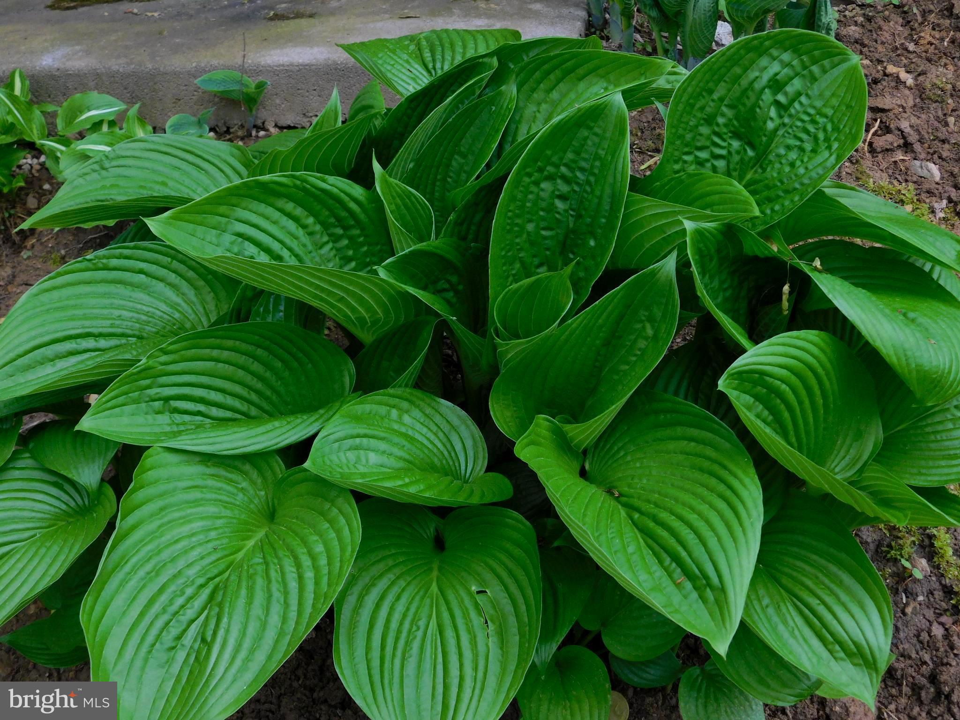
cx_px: 480
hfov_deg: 46.8
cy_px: 360
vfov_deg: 36.0
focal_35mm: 40
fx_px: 1109
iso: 160
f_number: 3.6
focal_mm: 7.1
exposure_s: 1/30
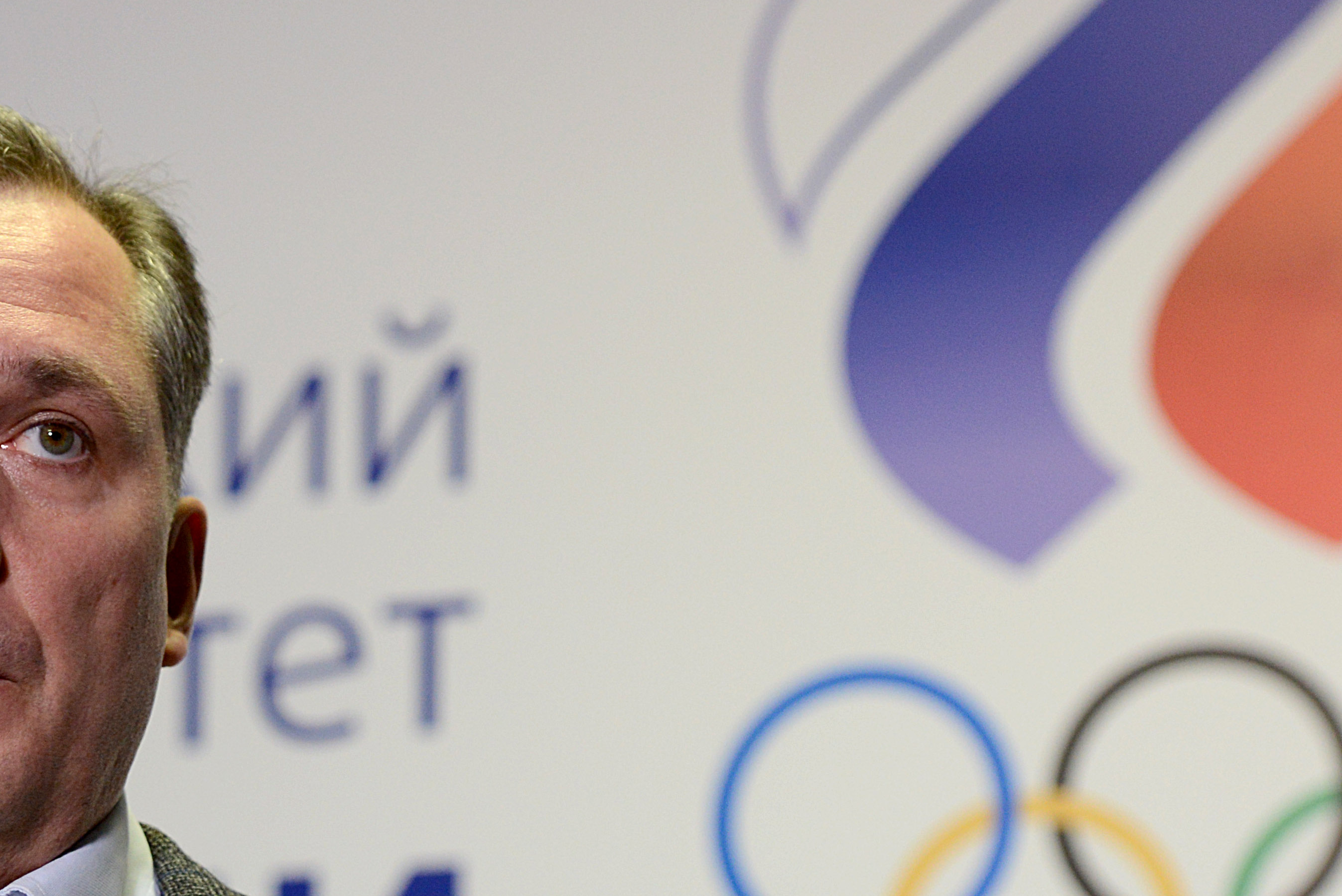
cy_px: 548
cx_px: 287
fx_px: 9993
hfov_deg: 7.7
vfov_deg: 5.1
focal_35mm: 268
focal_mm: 120
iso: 1250
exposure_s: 1/160
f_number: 5
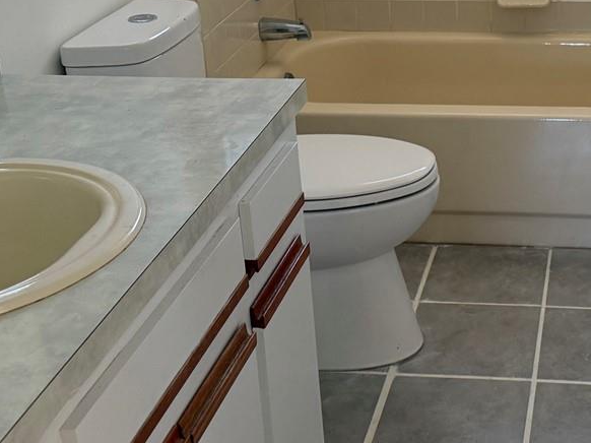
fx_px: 1126
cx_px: 502
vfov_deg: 22.0
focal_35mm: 66
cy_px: 110
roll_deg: +1.7
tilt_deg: -20.6
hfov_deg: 28.5
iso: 200
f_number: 1.78
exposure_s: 1/67
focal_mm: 6.76
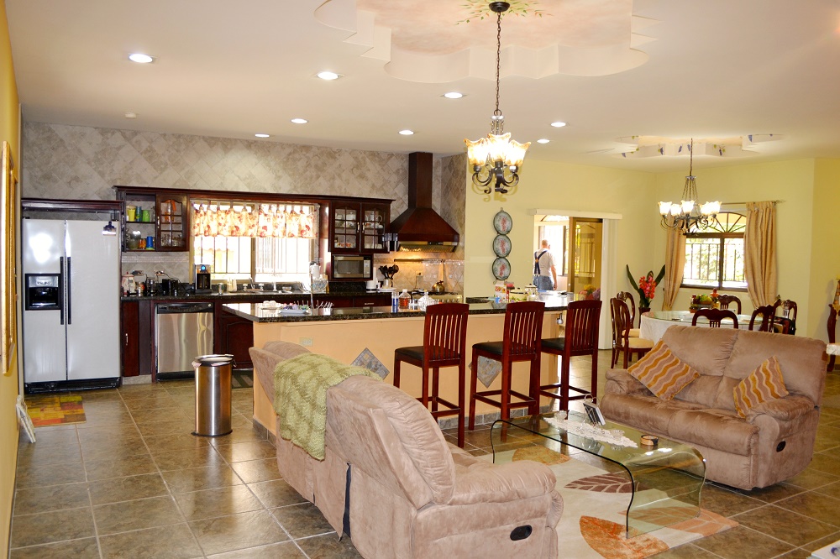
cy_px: 280
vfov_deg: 47.9
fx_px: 630
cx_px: 420
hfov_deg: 67.4
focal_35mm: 27
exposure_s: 1/15
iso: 400
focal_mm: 18
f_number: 3.5
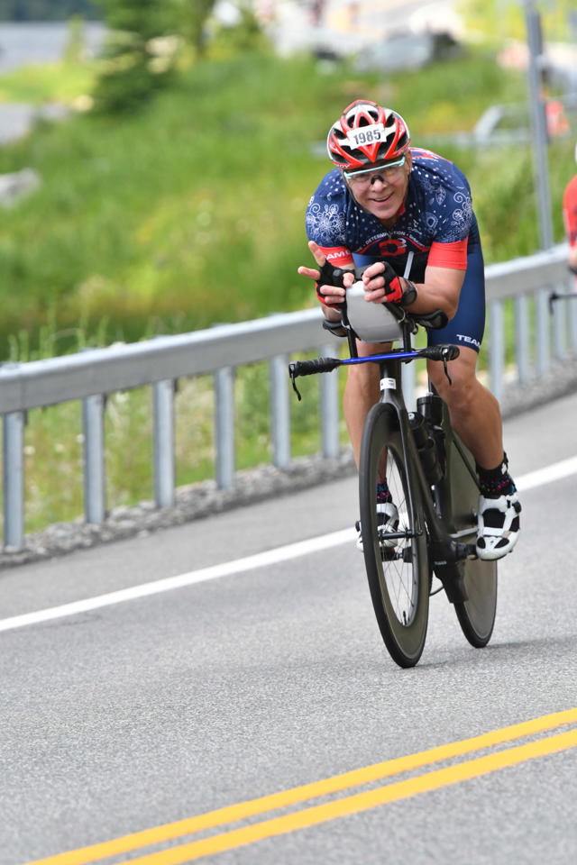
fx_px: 10097
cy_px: 432
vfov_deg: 4.9
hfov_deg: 3.3
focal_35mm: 420
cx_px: 288
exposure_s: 1/1600
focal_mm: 280
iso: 1400
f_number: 7.1
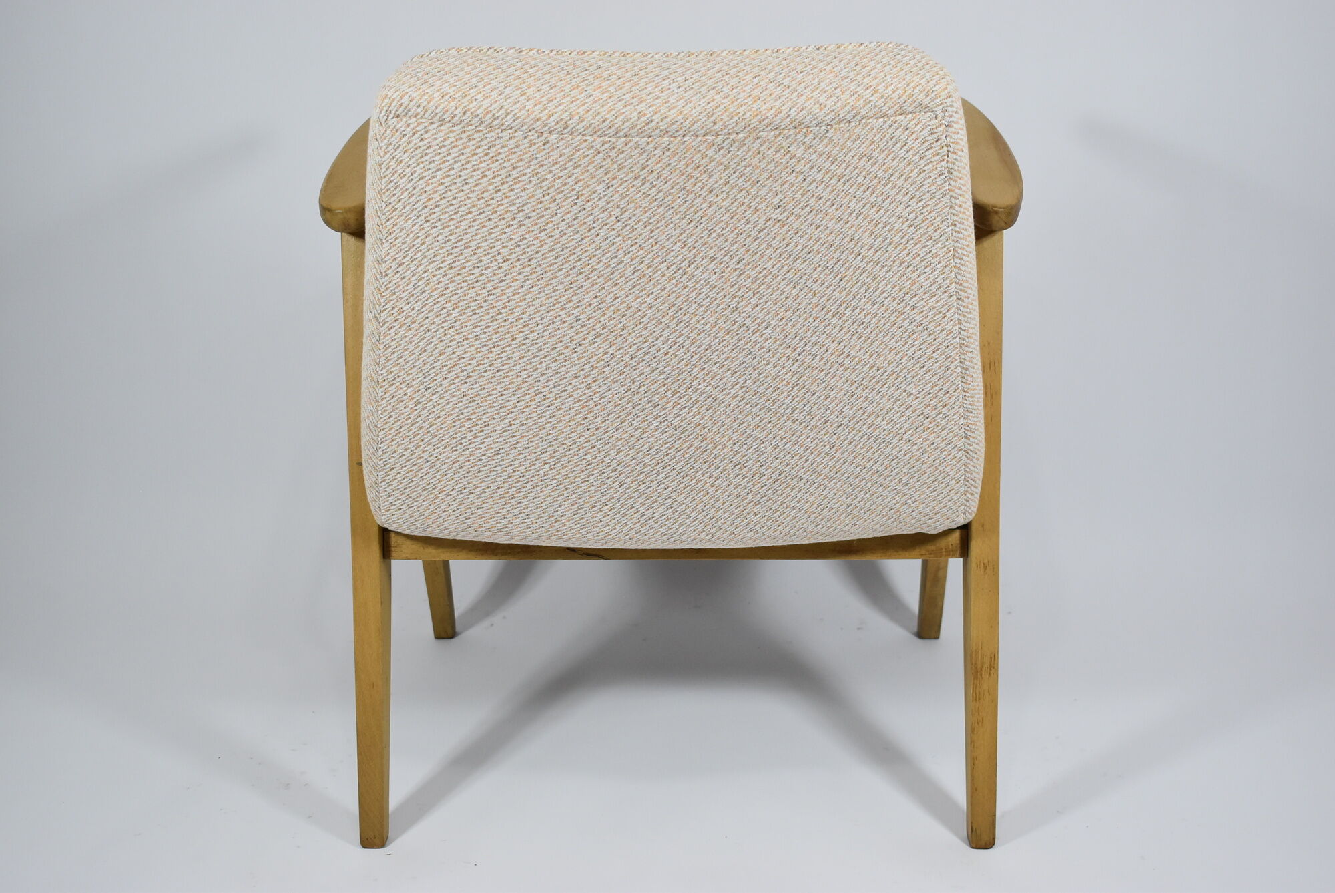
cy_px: 446
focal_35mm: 48
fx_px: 1781
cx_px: 668
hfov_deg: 41.1
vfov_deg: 28.1
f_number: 4.5
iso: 800
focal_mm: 32
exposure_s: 1/125
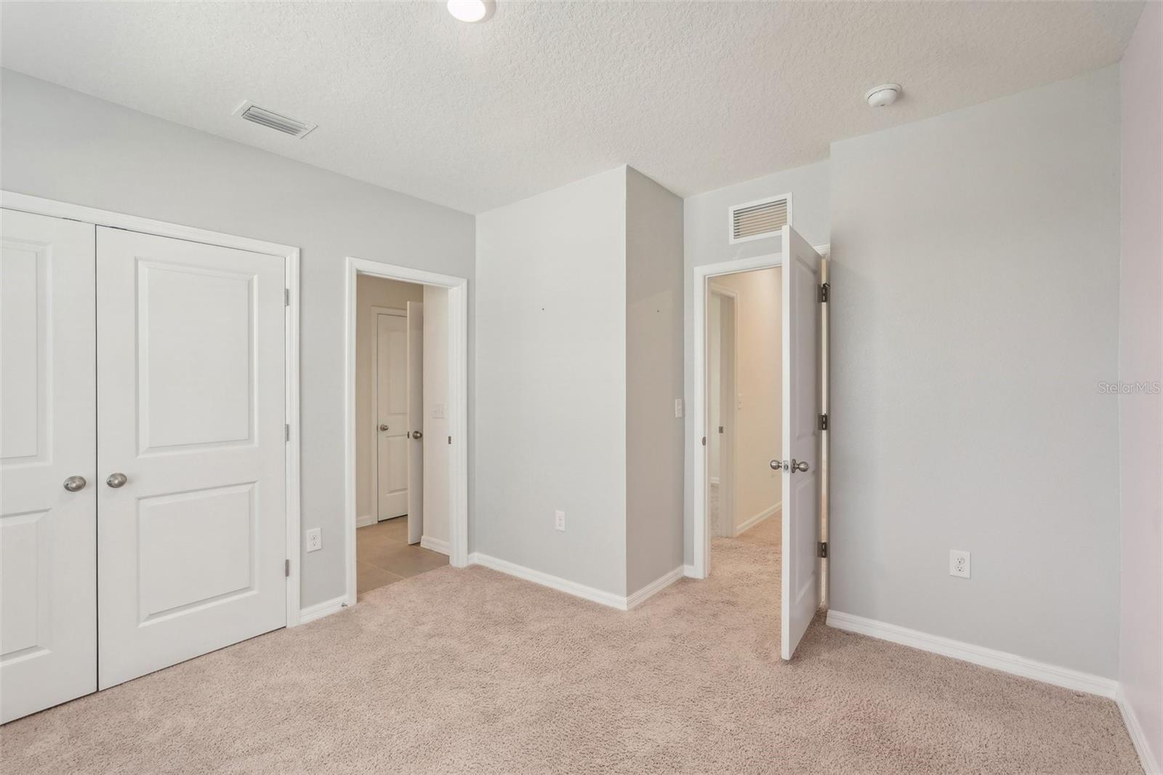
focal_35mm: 16
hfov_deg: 96.7
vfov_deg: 73.7
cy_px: 388
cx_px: 582
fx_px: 517
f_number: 8
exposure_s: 1/25
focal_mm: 16
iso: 400
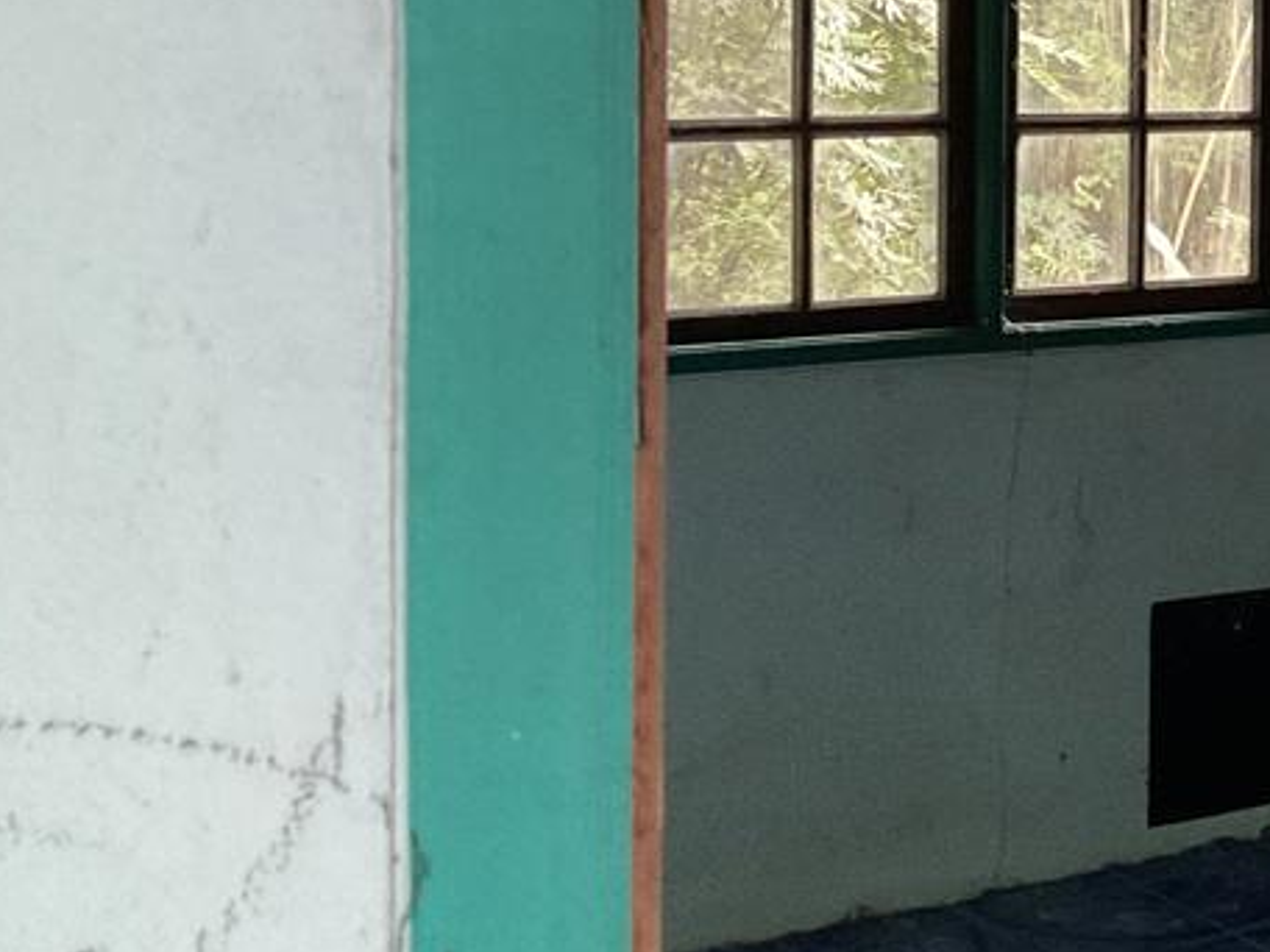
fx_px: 2678
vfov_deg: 19.9
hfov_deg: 24.3
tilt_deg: -2.6
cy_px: 156
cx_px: 1516
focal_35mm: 73
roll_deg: -1.7
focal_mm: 3
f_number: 1.8
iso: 500
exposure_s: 1/24
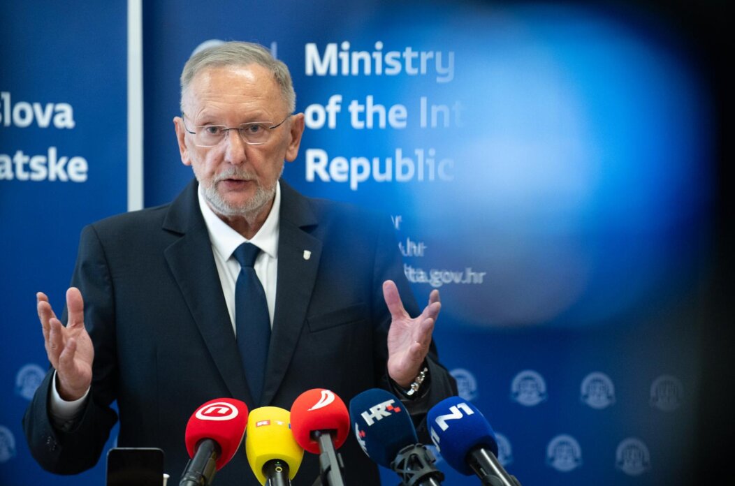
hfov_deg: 10.3
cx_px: 367
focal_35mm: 201
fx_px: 4086
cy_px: 243
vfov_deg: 6.8
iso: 4000
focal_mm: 200
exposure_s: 1/250
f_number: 3.5
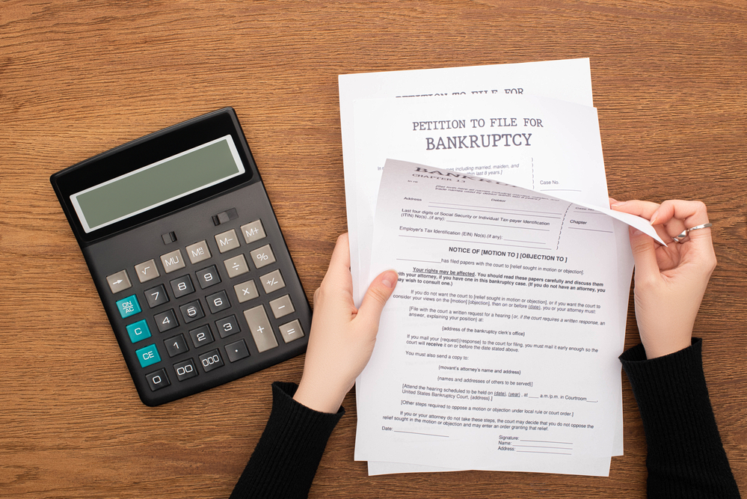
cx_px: 374
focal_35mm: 50
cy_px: 250
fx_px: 1038
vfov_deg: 27.0
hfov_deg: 39.6
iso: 200
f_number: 9
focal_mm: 50
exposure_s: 1/160
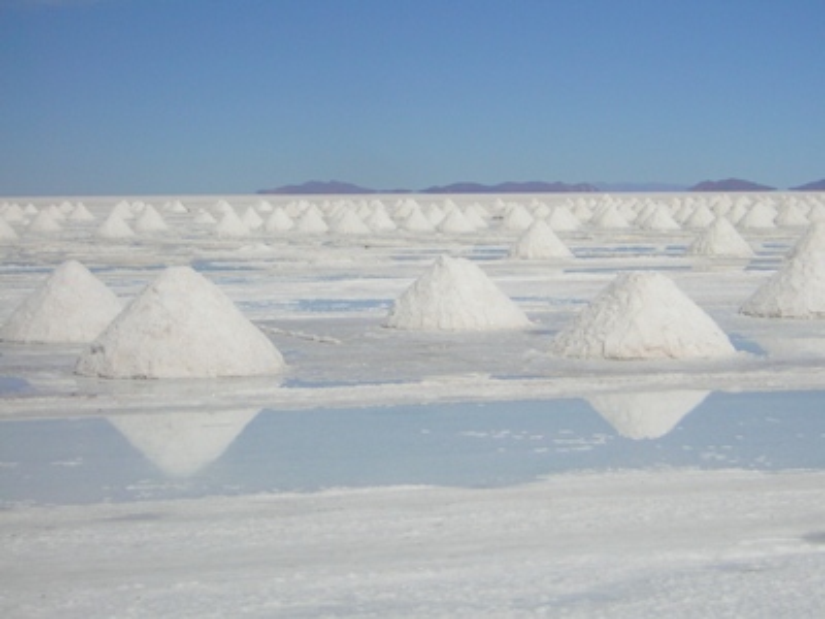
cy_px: 310
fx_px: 2121
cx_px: 412
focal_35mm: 89
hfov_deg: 22.0
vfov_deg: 16.6
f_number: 4.2
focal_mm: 11.6
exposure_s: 1/1500
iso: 50
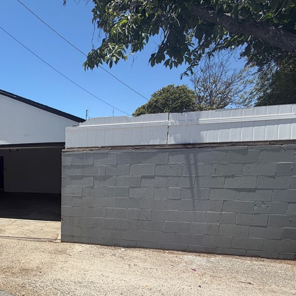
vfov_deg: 63.4
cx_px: 21
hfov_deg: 55.0
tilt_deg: -7.0
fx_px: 232
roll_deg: +0.7
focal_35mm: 24
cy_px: 197
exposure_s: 1/809
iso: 20
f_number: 2.2
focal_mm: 2.22
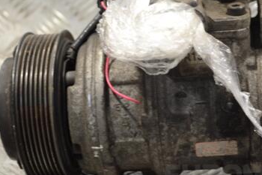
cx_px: 151
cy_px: 76
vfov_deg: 13.3
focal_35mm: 103
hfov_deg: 19.8
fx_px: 749
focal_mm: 40
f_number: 5.3
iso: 280
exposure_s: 1/30
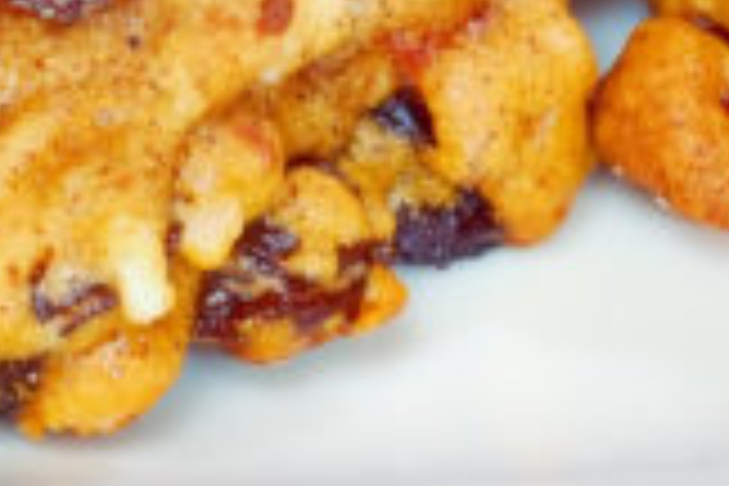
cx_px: 572
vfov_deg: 2.2
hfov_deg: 3.3
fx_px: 12655
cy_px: -40
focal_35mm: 625
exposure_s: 1/2
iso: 100
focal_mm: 90
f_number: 22
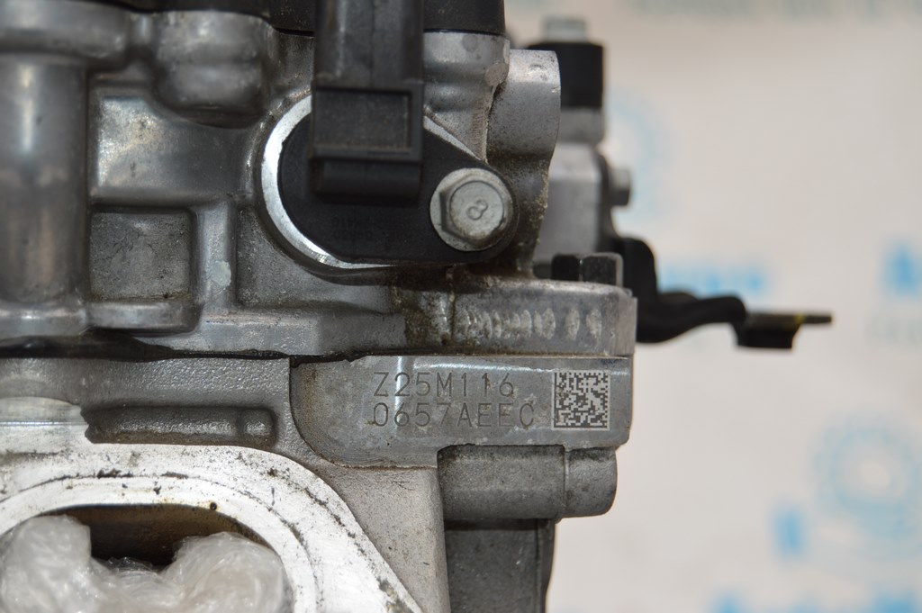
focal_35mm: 82
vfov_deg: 16.5
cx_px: 461
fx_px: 2111
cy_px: 306
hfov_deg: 24.6
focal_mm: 55
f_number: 5.6
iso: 100
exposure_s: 1/200
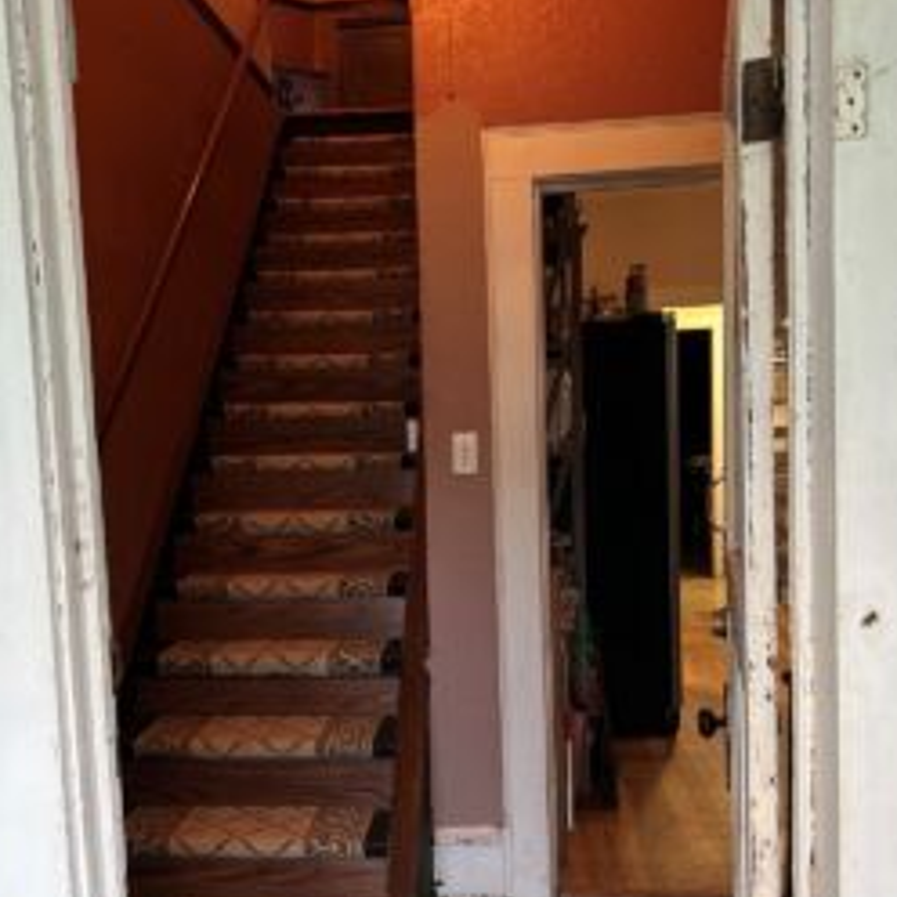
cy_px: 510
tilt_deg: -5.8
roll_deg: +1.8
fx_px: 1085
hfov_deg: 44.9
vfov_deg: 44.8
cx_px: 401
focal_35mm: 37
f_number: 1.5
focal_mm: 5.7
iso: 250
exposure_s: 1/60
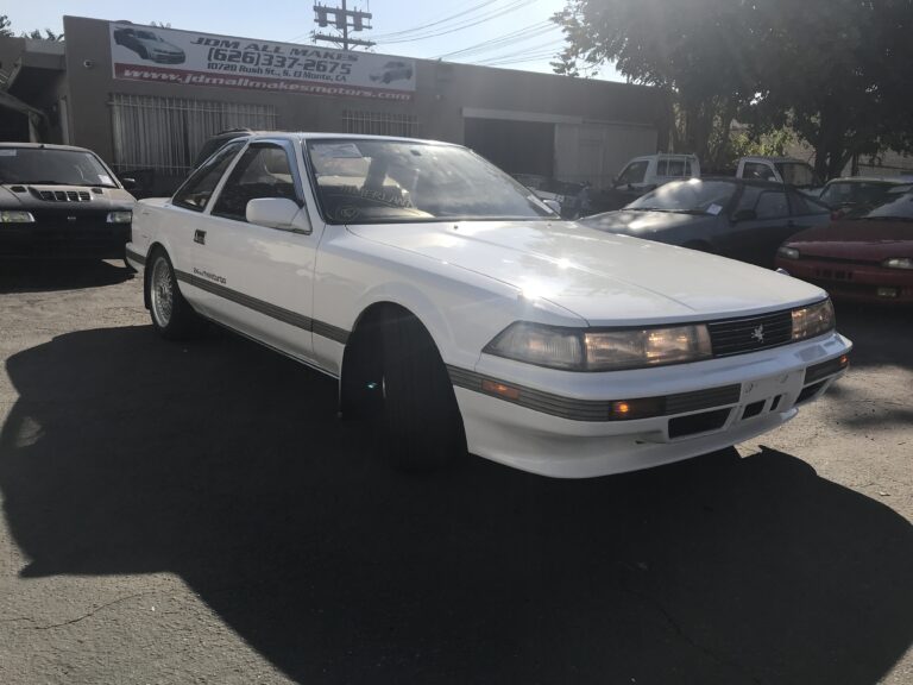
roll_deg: -0.5
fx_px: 739
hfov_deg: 63.4
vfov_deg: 49.7
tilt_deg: -10.3
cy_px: 342
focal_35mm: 28
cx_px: 456
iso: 20
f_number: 1.8
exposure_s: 1/3546
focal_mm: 3.99
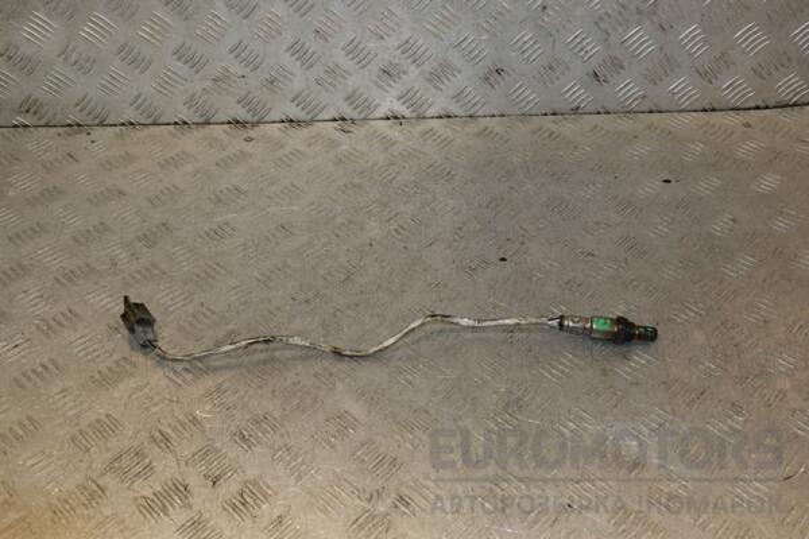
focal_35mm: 39
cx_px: 404
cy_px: 270
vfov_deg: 34.2
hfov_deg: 49.6
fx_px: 876
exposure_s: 1/200
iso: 800
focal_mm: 26
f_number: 7.1
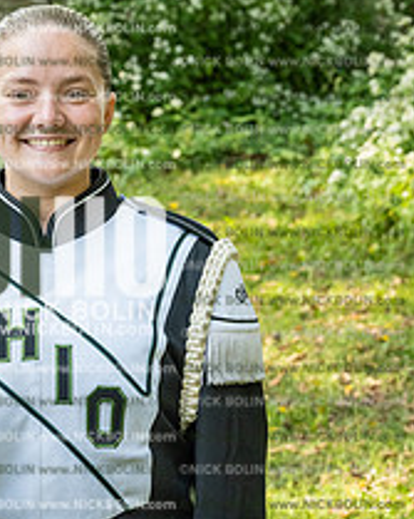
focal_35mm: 101
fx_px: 1548
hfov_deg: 15.1
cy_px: 266
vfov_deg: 19.0
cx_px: 62
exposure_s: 1/800
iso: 1250
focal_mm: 50
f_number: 5.6
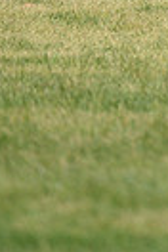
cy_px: -231
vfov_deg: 1.2
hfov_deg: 0.8
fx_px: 12340
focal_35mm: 1763
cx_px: 302
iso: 640
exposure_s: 1/2500
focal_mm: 400
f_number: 4
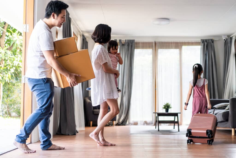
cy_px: 79
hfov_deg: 36.2
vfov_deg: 24.6
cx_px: 118
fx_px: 361
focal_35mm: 55
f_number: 2.5
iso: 500
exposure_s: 1/200
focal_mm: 55
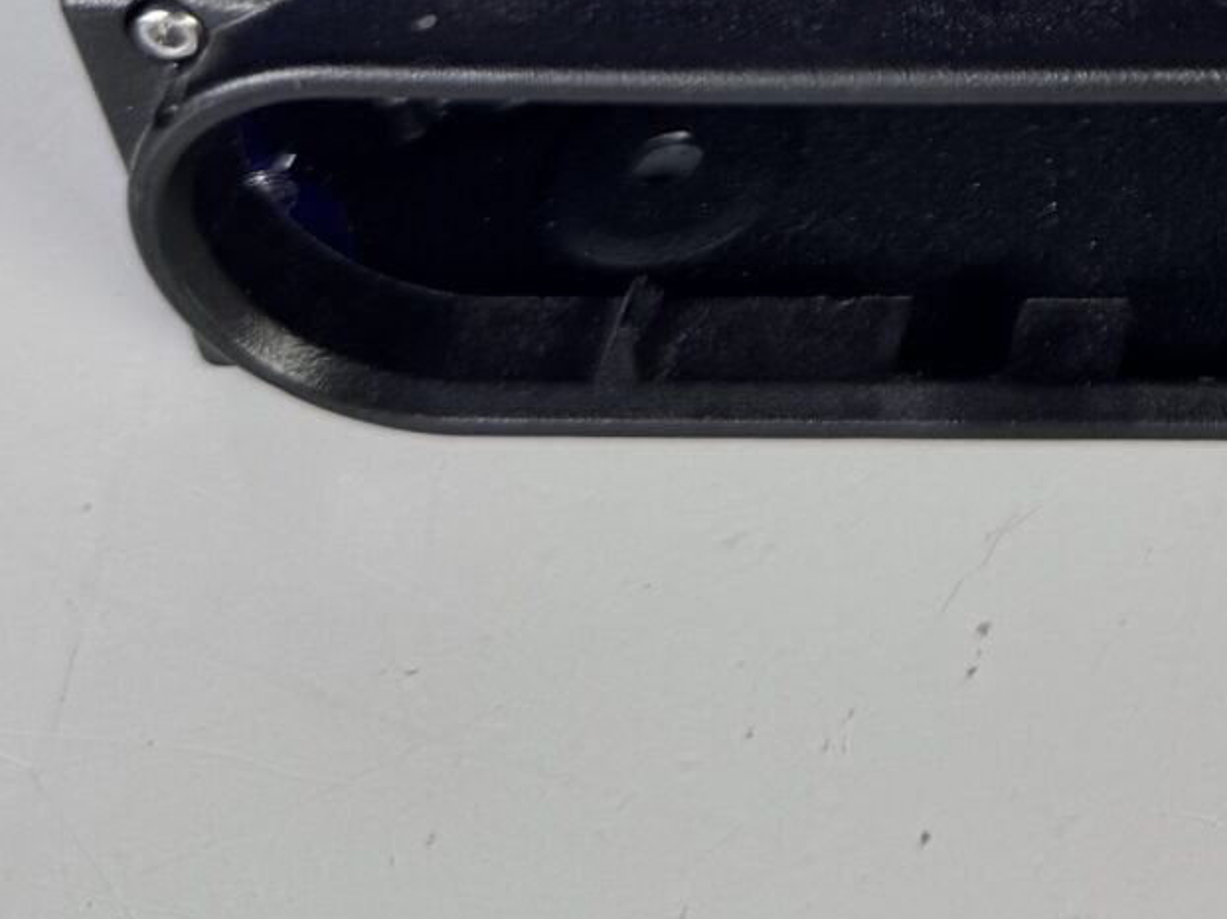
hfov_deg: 17.4
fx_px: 3507
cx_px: 1960
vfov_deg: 13.5
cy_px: -684
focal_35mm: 99
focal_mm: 6.76
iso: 64
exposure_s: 1/171
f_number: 1.78
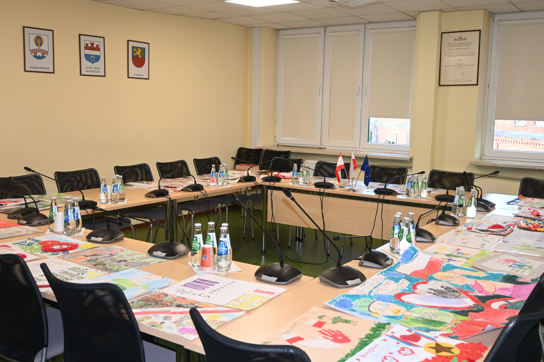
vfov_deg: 36.2
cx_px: 272
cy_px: 181
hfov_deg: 52.2
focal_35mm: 37
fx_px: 555
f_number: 4.2
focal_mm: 24.5
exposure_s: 1/80
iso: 400
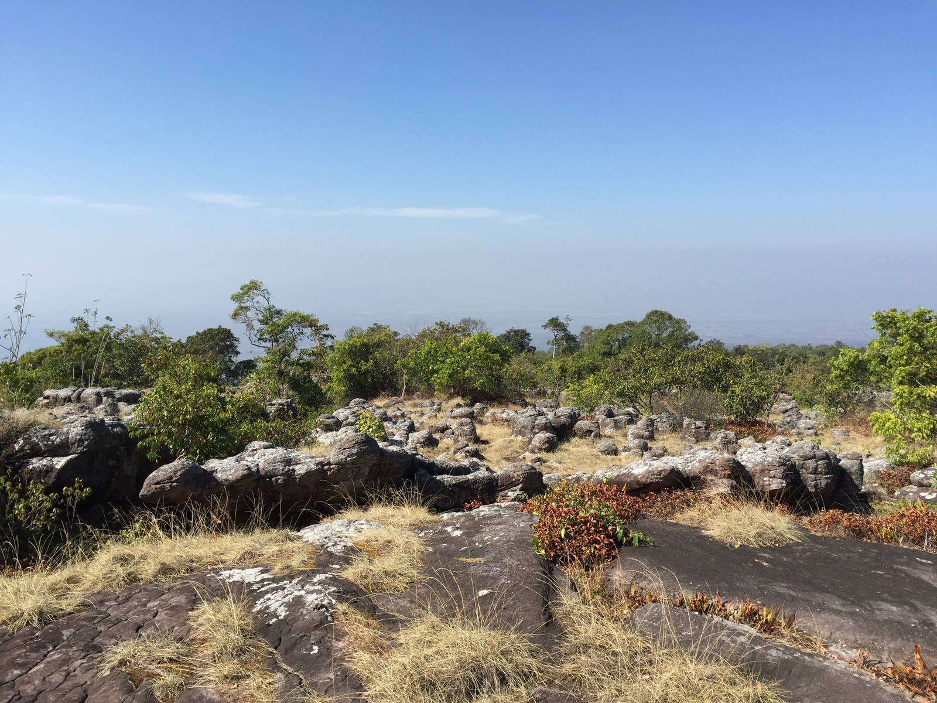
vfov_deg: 48.2
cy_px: 352
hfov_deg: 61.7
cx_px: 468
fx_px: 785
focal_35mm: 29
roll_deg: -1.1
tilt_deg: -5.3
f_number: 2.2
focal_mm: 4.15
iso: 32
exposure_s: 1/1721
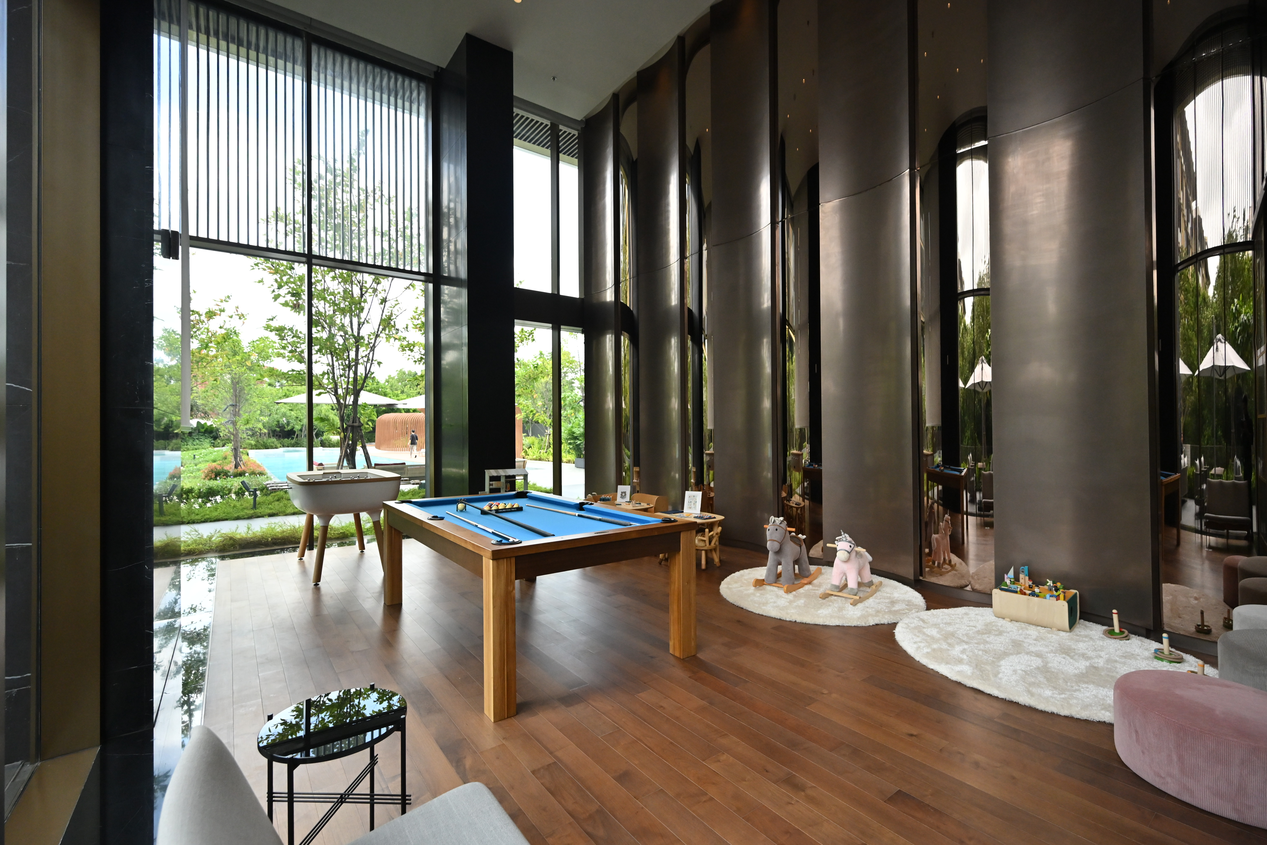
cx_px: 634
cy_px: 422
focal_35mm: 16
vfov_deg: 75.5
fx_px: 545
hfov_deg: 98.5
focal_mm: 15.5
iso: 2000
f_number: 4
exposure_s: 1/2500
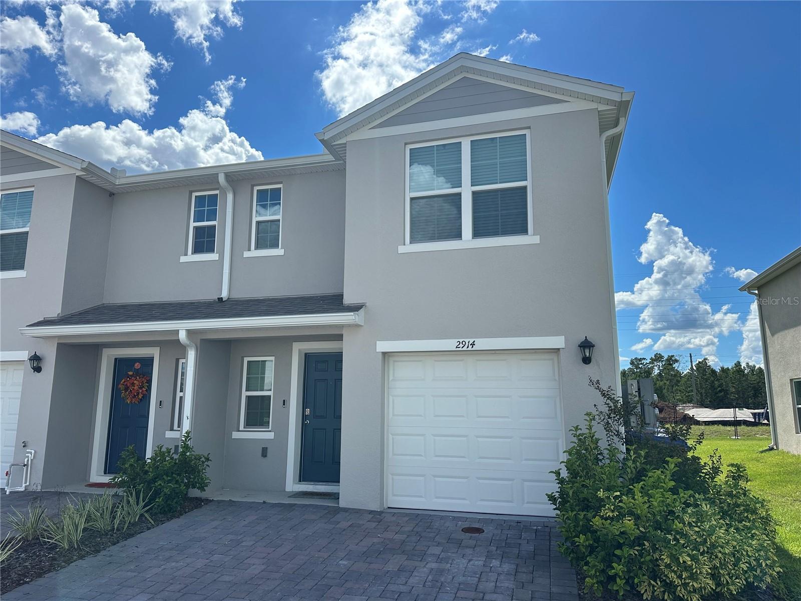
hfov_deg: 71.6
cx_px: 400
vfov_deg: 56.8
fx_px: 555
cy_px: 300
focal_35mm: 24
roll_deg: -1.3
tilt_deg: +9.8
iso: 80
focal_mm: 6.86
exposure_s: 1/6211
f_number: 1.78
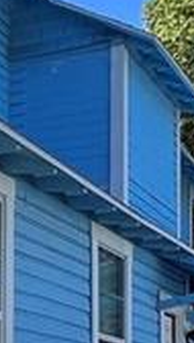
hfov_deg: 10.7
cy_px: 378
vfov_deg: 20.2
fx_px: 920
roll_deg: -0.9
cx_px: -231
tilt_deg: +3.6
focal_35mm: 101
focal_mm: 1.57
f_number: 1.8
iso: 32
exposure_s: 1/637
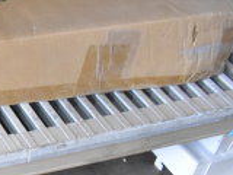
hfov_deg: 16.2
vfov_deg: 14.9
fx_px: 666
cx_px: -207
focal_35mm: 99
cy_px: 110
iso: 2800
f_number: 3.5
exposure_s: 1/30
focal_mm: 18
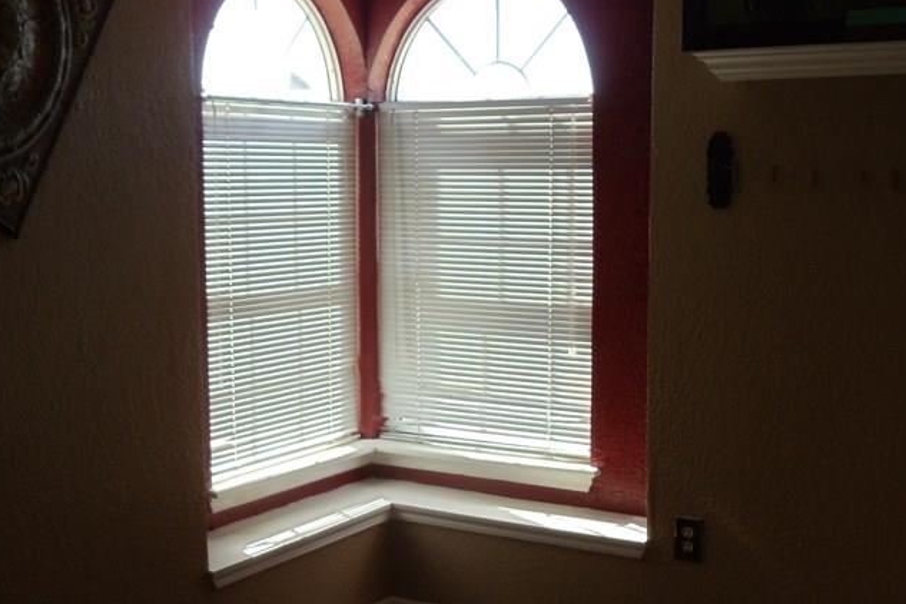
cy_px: 376
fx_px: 1862
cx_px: 372
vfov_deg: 18.4
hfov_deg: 27.3
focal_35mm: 74
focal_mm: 6
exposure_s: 1/80
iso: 80
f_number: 3.5
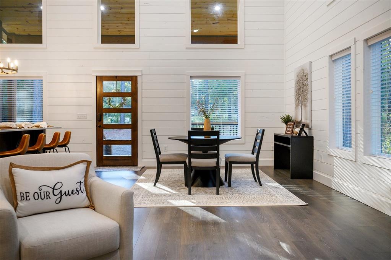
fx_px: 326
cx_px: 196
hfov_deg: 62.0
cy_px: 130
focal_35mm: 30
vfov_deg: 43.5
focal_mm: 30
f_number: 5.6
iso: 500
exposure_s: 1/60
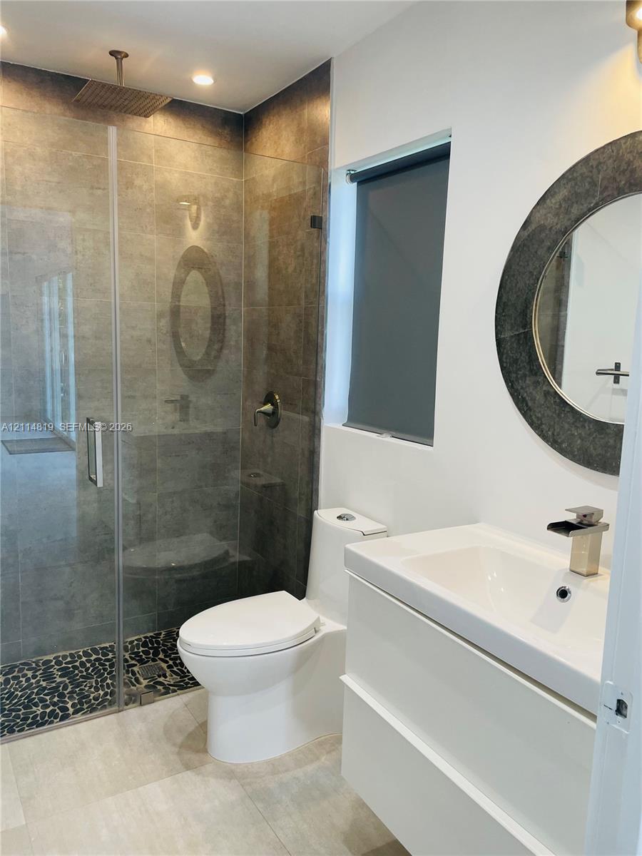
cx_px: 321
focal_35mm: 26
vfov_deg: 67.3
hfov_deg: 53.1
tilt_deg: -7.5
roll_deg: -1.4
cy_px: 428
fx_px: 643
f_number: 1.6
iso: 80
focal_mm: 4.2
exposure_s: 1/120
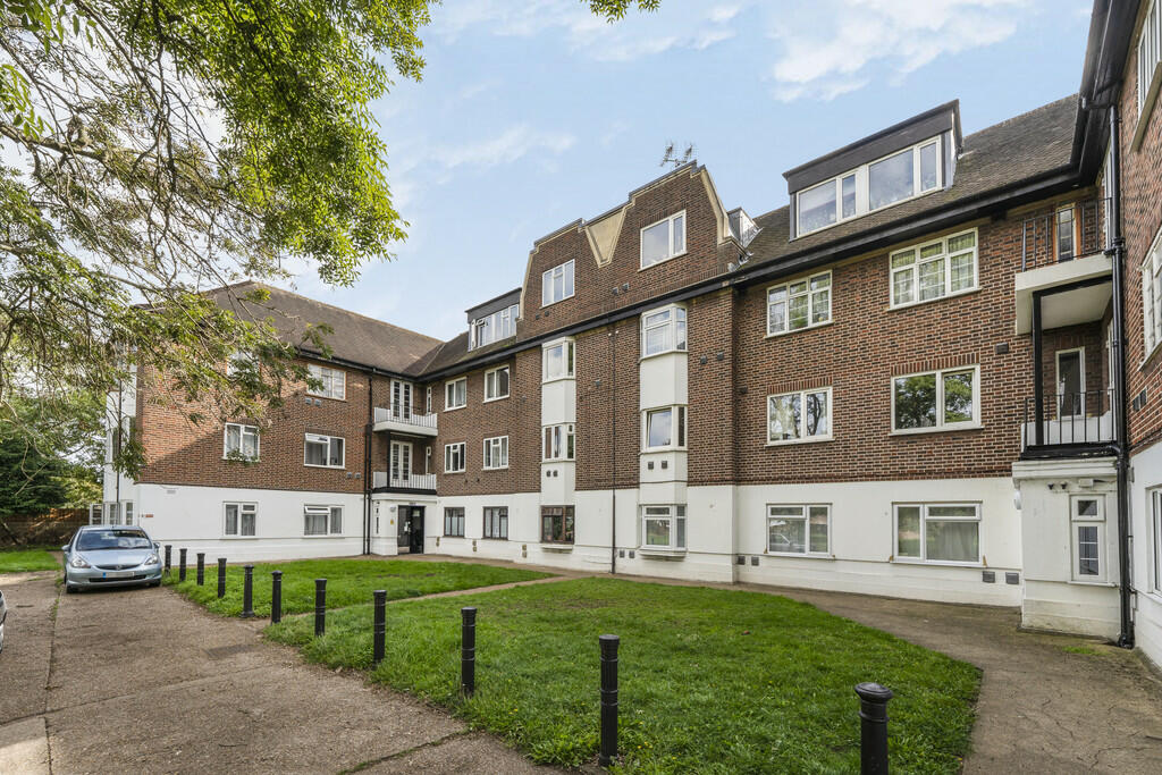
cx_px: 581
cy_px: 388
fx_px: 452
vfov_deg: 81.2
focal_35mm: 14
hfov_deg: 104.2
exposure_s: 1/50
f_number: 11
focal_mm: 14
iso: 100
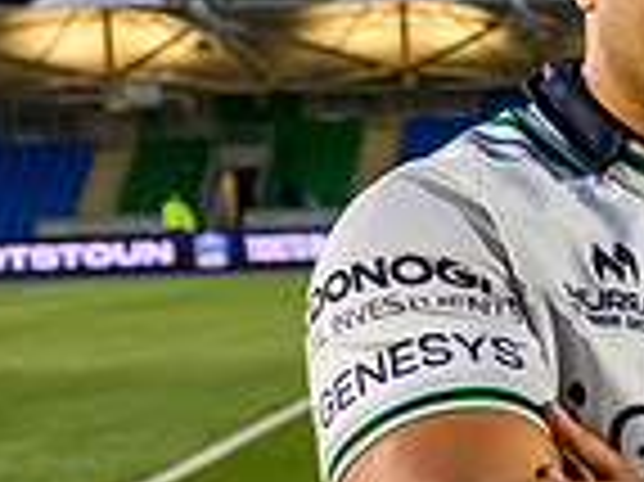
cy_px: 322
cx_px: 1323
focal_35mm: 135
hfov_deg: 12.7
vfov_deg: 11.0
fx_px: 2509
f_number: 4
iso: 3200
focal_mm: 29.5
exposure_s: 1/1000
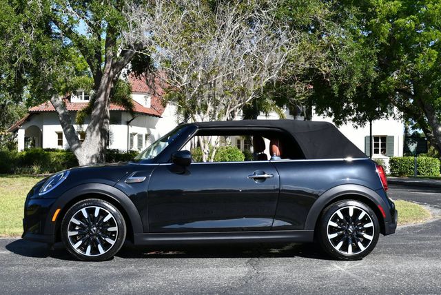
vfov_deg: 24.2
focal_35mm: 56
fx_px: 687
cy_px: 148
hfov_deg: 35.6
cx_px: 220
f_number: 8
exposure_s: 1/250
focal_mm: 28
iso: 140
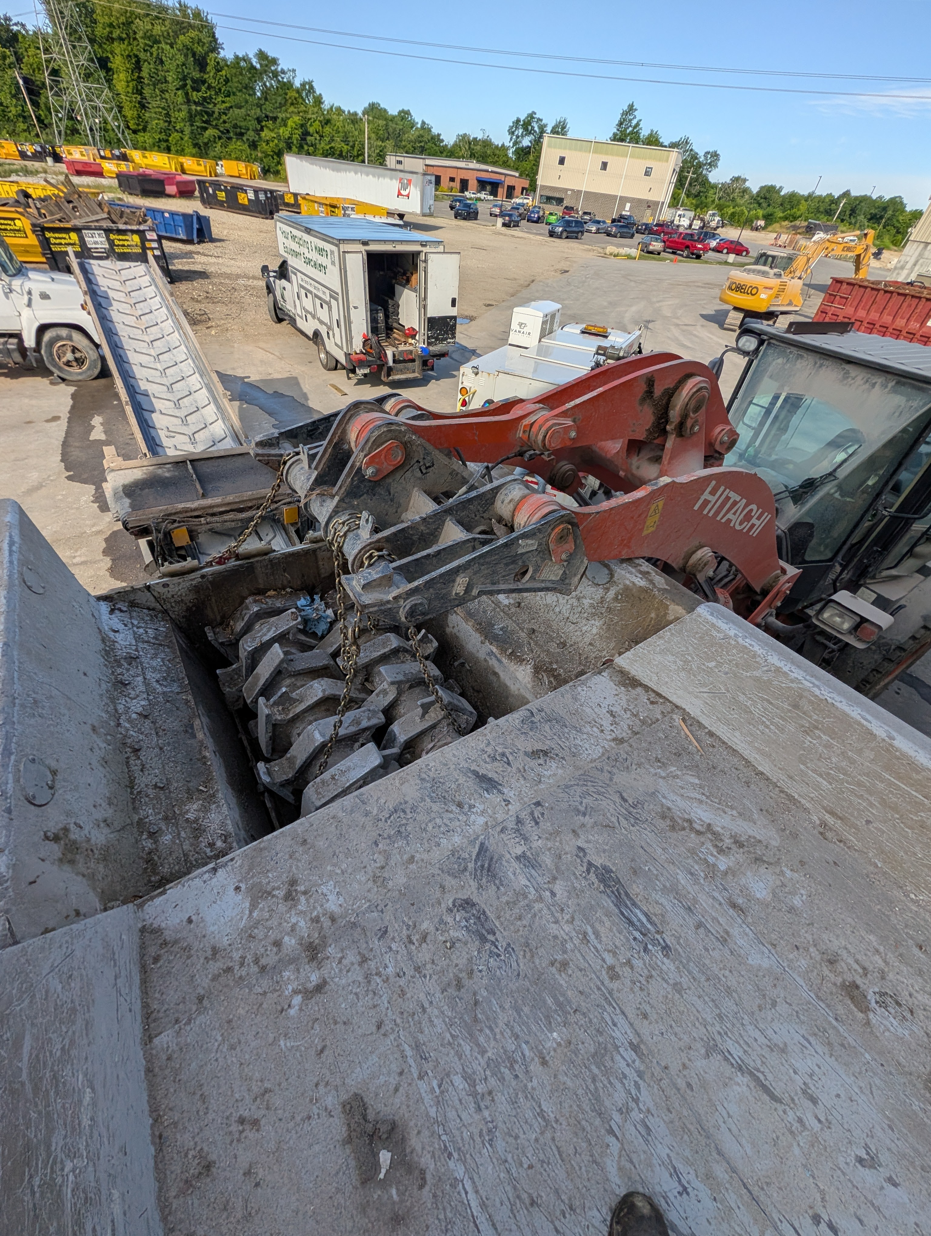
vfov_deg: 110.5
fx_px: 429
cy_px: 618
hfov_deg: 94.6
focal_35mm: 12
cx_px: 466
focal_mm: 2.02
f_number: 1.7
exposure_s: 1/2439
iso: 51
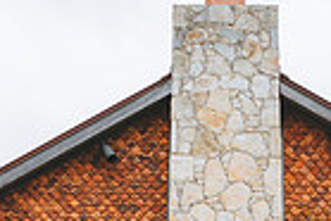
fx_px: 920
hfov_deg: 20.3
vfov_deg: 12.4
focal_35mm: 100
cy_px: 413
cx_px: 221
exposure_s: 1/800
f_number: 2.8
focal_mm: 24
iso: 200
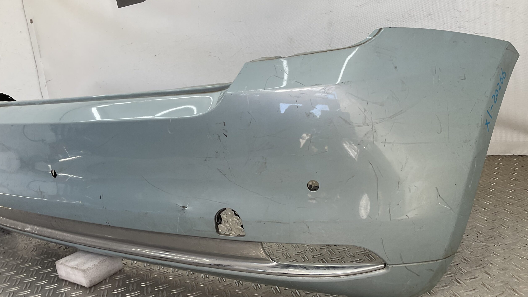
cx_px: 261
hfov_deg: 61.0
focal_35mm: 32
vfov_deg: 36.7
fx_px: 448
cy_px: 155
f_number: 1.8
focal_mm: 3
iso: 16
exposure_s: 1/183
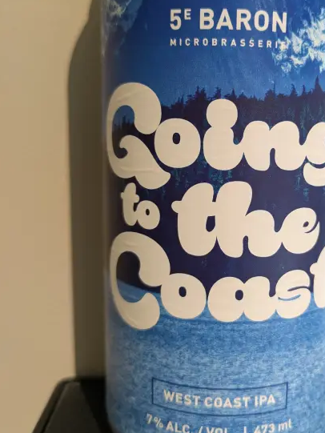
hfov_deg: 37.9
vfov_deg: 50.0
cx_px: 237
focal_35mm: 37
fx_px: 463
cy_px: 184
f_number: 1.89
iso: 155
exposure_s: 1/24
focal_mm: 5.43
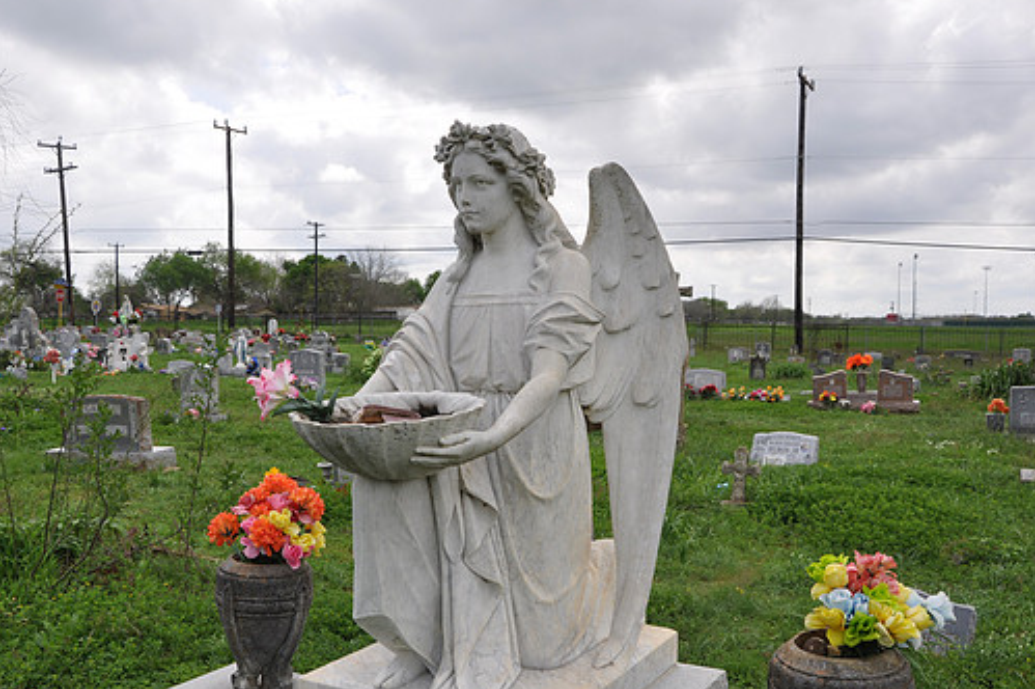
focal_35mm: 37
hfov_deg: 52.4
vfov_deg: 36.2
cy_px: 385
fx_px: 1051
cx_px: 496
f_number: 7.1
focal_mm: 21
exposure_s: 1/200
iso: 200
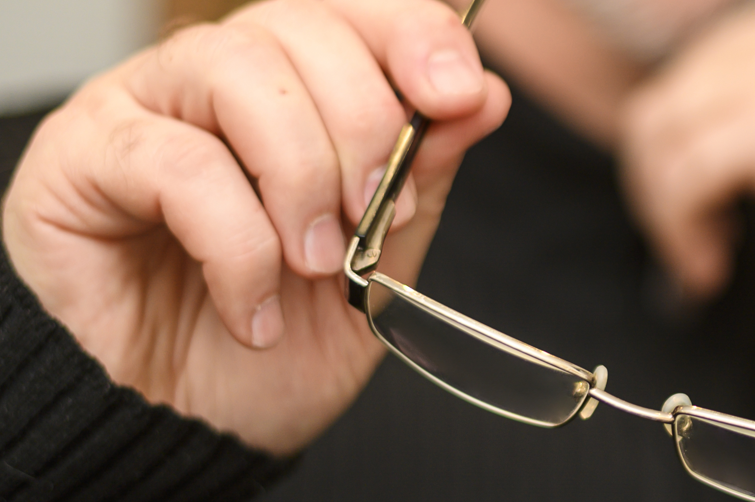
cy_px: 217
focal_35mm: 134
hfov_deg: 14.8
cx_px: 910
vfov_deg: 10.2
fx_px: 2808
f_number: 2
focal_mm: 50
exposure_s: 1/160
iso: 100
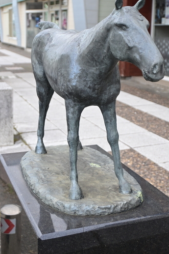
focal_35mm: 52
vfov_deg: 38.0
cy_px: 99
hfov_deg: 26.0
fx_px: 366
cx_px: 100
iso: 800
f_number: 4.5
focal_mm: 28
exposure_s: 1/1000
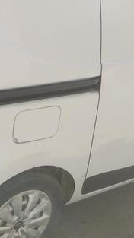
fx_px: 373
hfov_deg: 18.0
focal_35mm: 59
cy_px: 63
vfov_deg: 34.8
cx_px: -72
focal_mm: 3.59
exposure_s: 1/875
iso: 100
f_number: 1.8
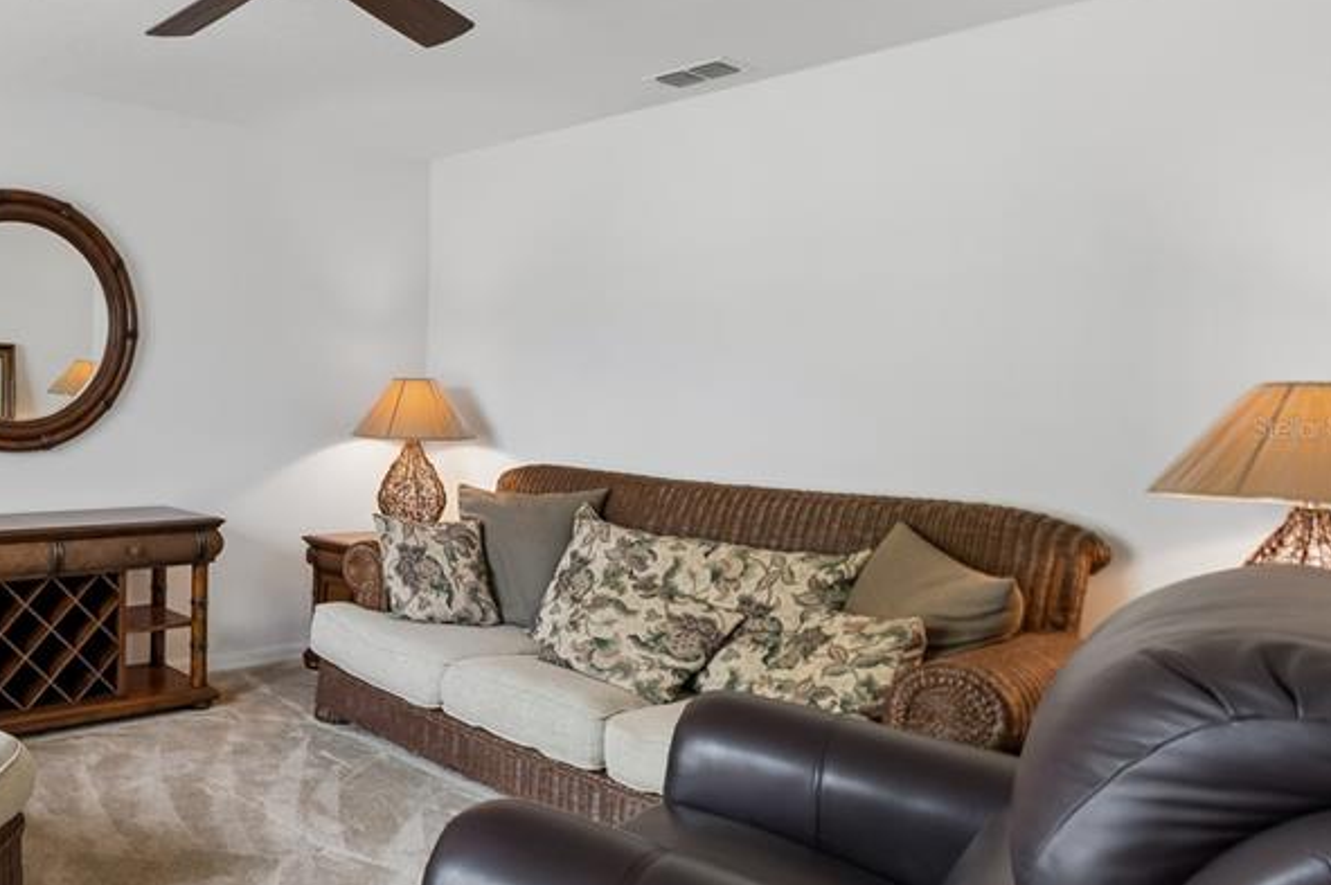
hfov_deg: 62.3
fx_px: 960
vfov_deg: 49.5
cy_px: 428
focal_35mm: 26
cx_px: 227
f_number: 7.1
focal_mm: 10
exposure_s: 1/8
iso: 100
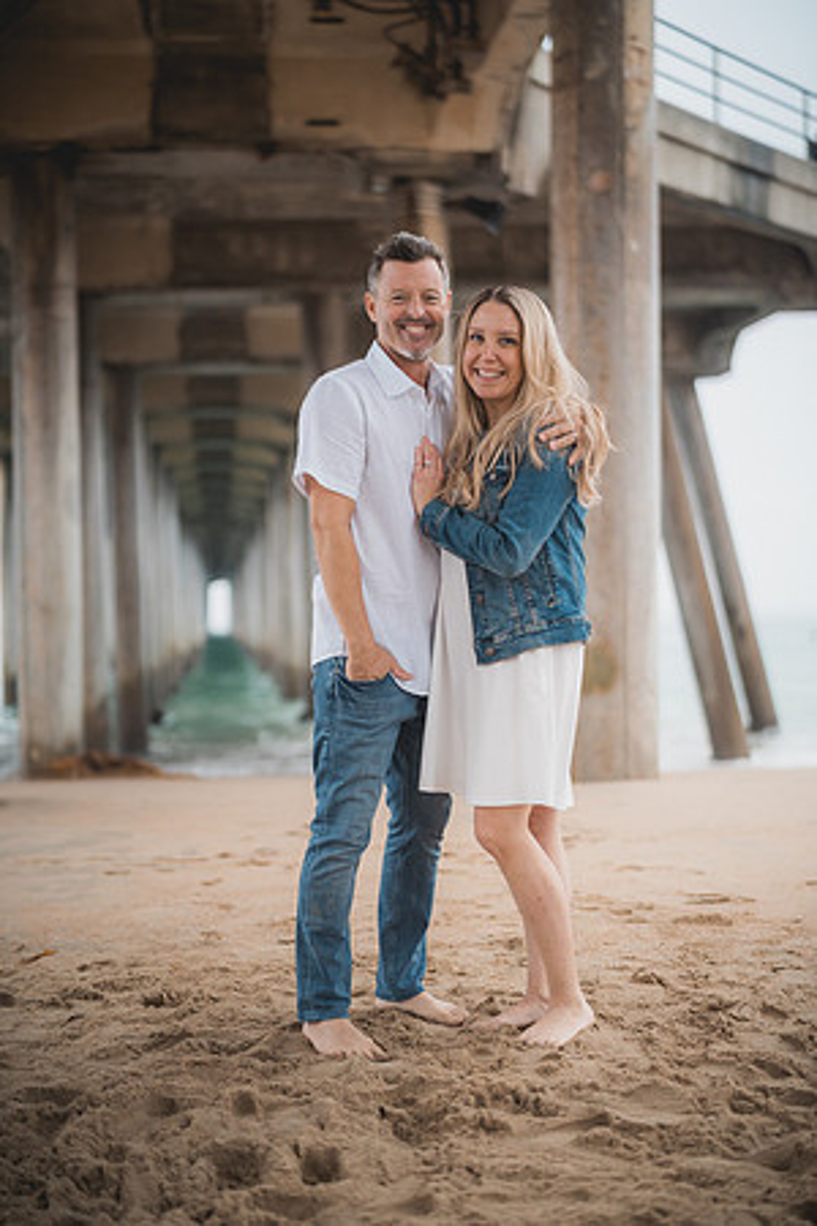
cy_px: 613
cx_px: 408
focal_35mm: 50
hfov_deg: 27.0
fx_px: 1702
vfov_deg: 39.6
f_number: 1.4
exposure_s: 1/1600
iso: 160
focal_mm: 50
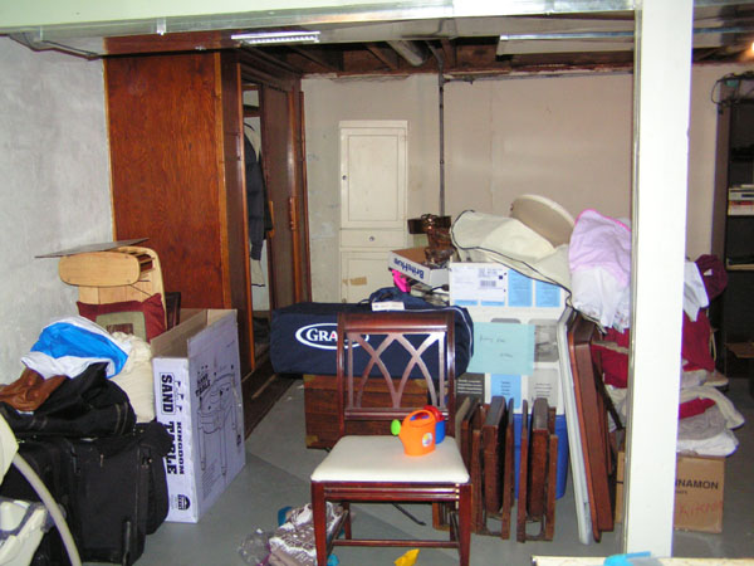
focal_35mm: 38
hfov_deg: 49.0
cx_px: 377
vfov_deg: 37.7
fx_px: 828
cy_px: 283
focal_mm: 6.3
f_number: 2.8
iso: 200
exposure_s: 1/40
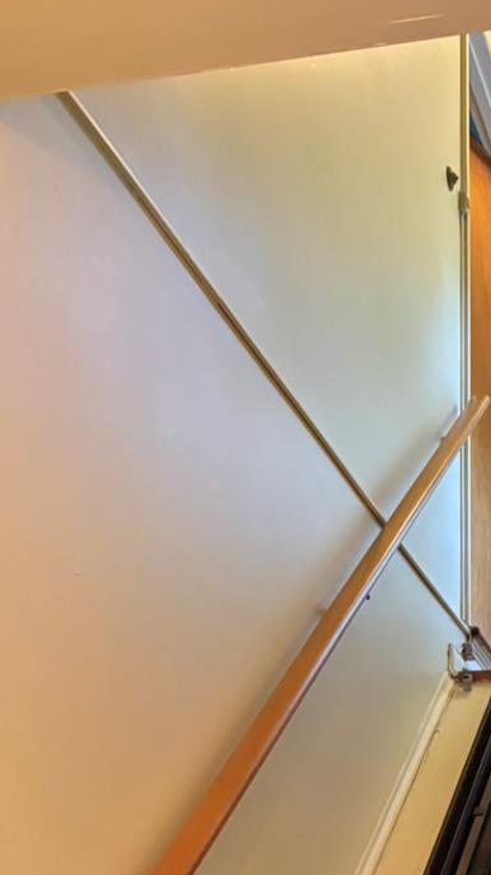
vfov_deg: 30.5
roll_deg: +0.1
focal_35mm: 63
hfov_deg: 18.3
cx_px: 559
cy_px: 914
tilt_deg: +8.1
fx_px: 1460
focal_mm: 5.96
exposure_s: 1/40
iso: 400
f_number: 1.6
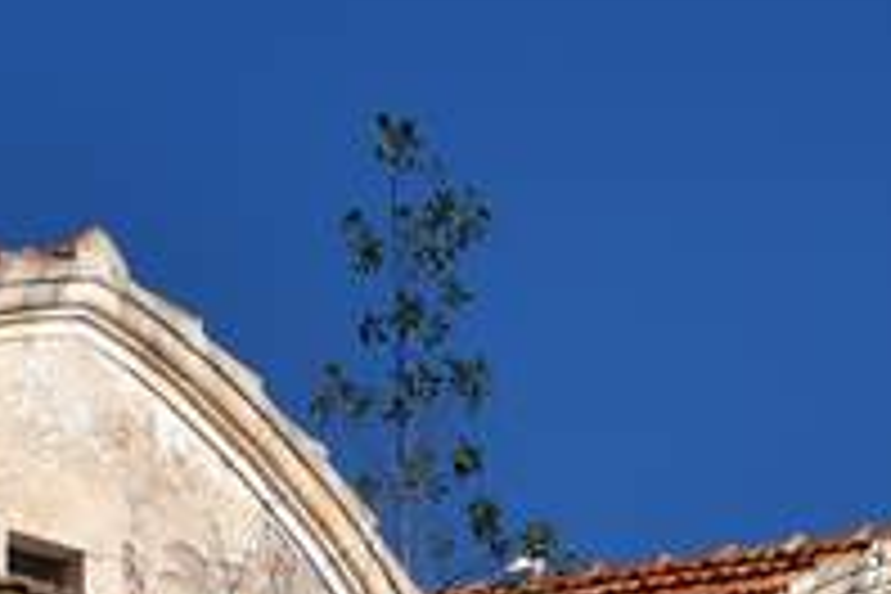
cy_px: 1080
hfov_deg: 11.3
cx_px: 560
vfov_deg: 7.3
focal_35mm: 182
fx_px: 4504
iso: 100
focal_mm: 20
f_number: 10
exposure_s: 1/400
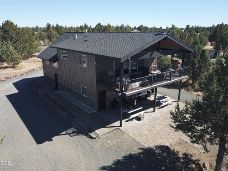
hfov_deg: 67.3
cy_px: 86
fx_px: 171
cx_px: 114
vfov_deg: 53.1
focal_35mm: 26
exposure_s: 1/894
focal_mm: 4.7
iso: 100
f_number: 2.2
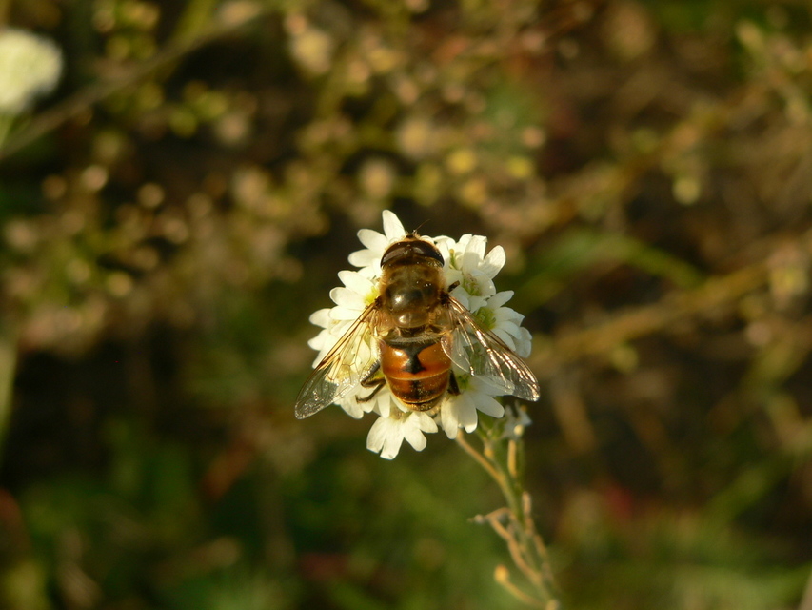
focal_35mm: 79
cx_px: 406
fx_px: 1853
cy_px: 305
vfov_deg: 18.7
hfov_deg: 24.7
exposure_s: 1/250
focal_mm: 13.2
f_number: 4
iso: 80
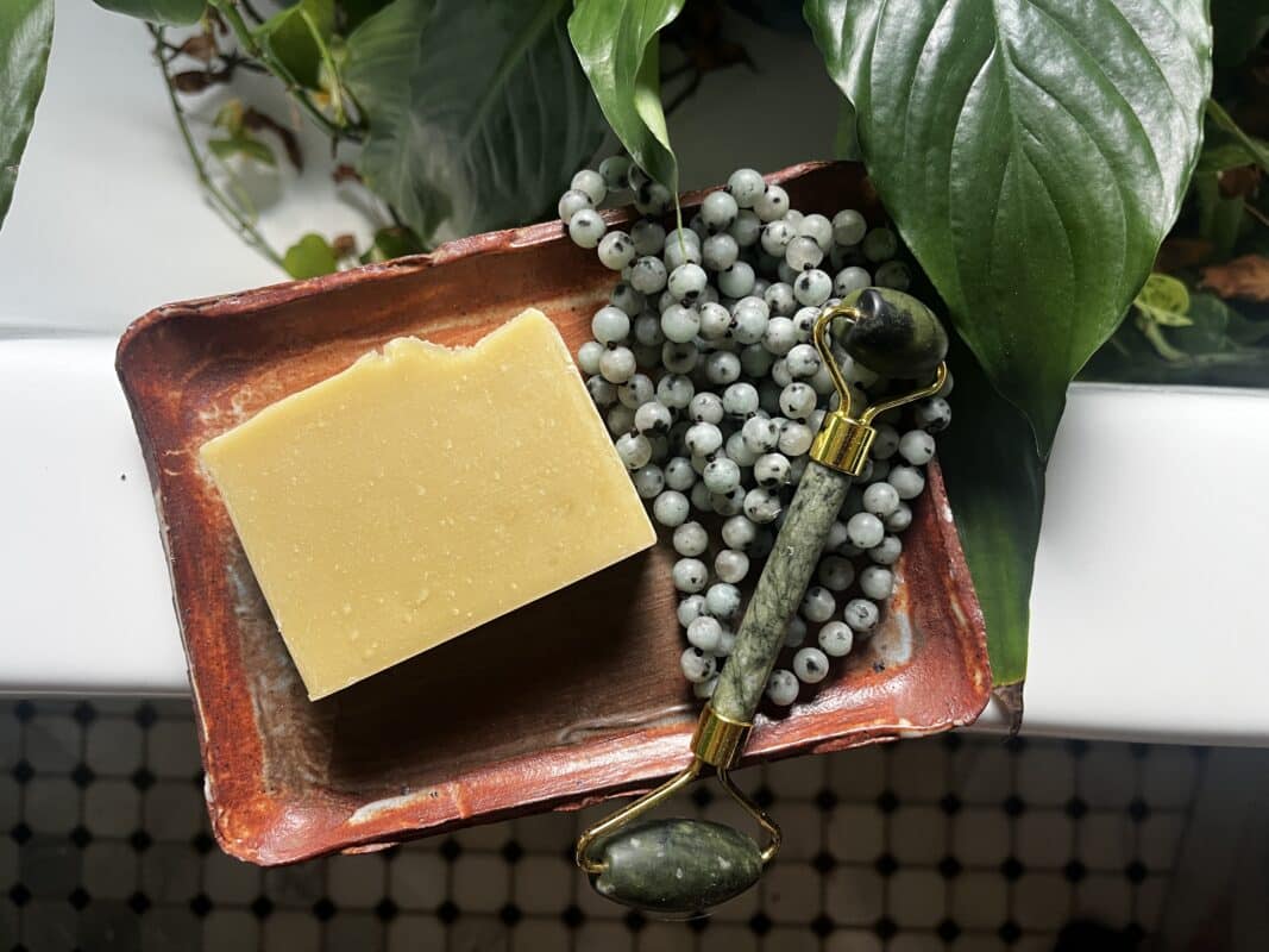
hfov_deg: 67.3
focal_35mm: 26
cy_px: 476
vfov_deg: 53.1
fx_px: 953
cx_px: 634
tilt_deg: -88.5
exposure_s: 1/80
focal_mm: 5.1
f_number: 1.6
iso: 125
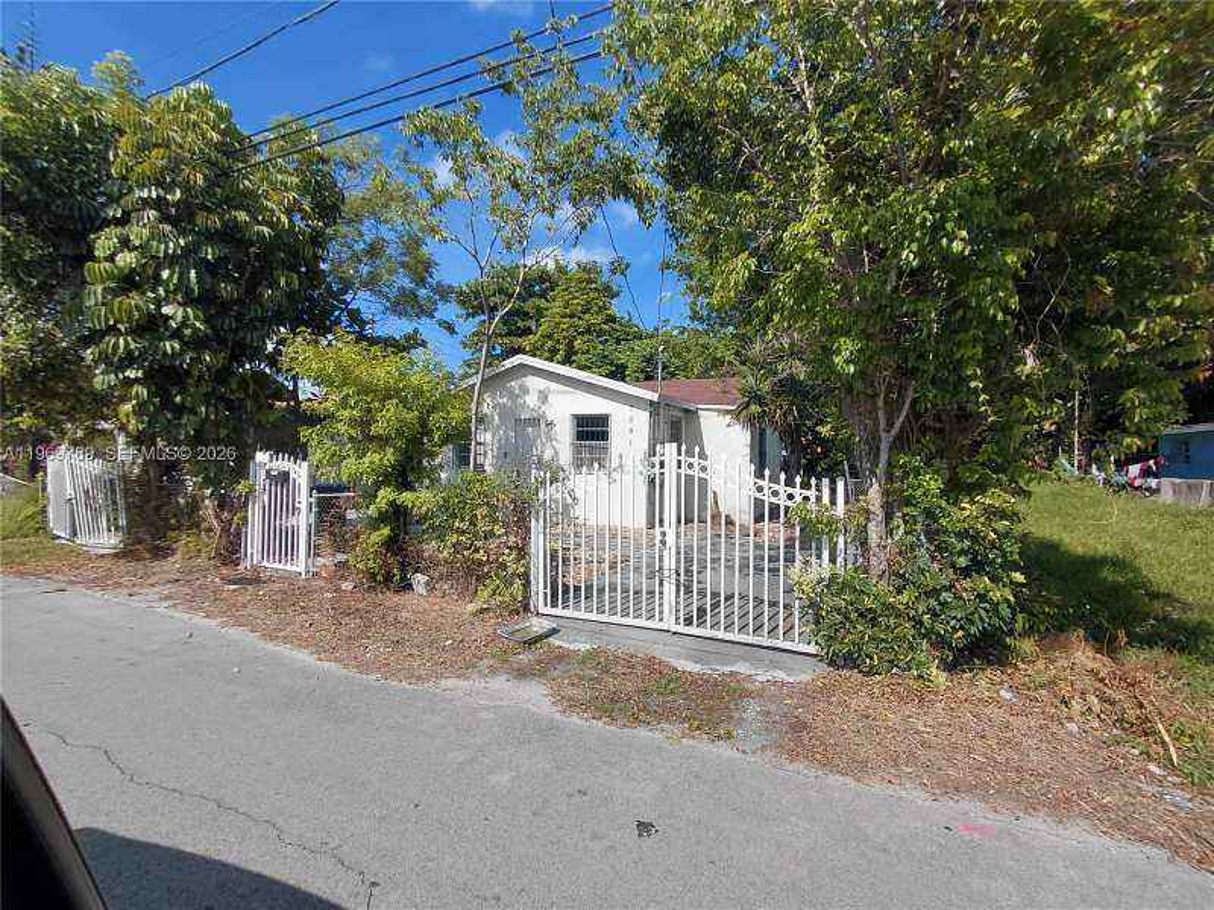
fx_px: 561
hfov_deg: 94.5
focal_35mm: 16
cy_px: 455
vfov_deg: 78.1
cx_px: 607
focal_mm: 1.64
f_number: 2.2
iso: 40
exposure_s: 1/2499
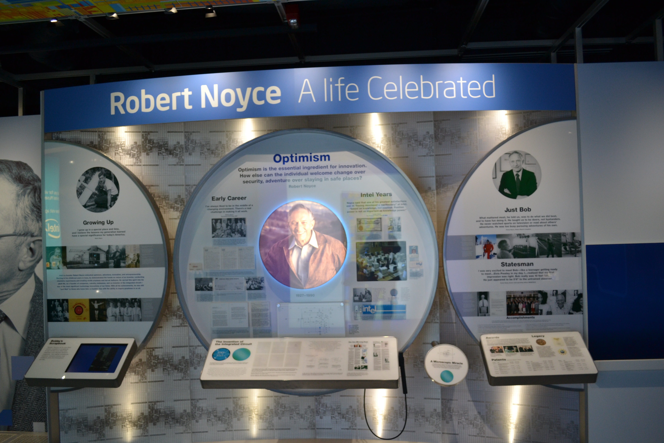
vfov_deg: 43.6
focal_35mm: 30
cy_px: 222
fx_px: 553
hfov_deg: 61.9
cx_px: 332
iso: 560
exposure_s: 1/60
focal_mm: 20
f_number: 3.8
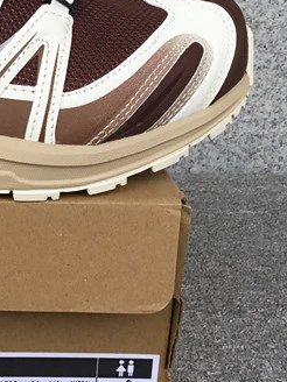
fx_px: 940
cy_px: 125
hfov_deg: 16.2
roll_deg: -0.6
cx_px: -112
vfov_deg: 22.9
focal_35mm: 85
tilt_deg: -20.2
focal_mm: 3.3
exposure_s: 1/181
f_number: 2.4
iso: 25
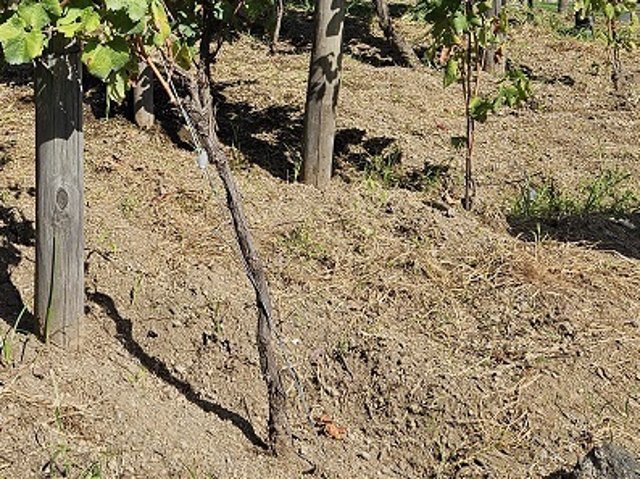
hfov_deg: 31.9
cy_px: -68
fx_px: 1071
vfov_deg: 23.4
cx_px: 81
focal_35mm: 58
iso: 25
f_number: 1.8
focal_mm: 5.4
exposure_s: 1/1728
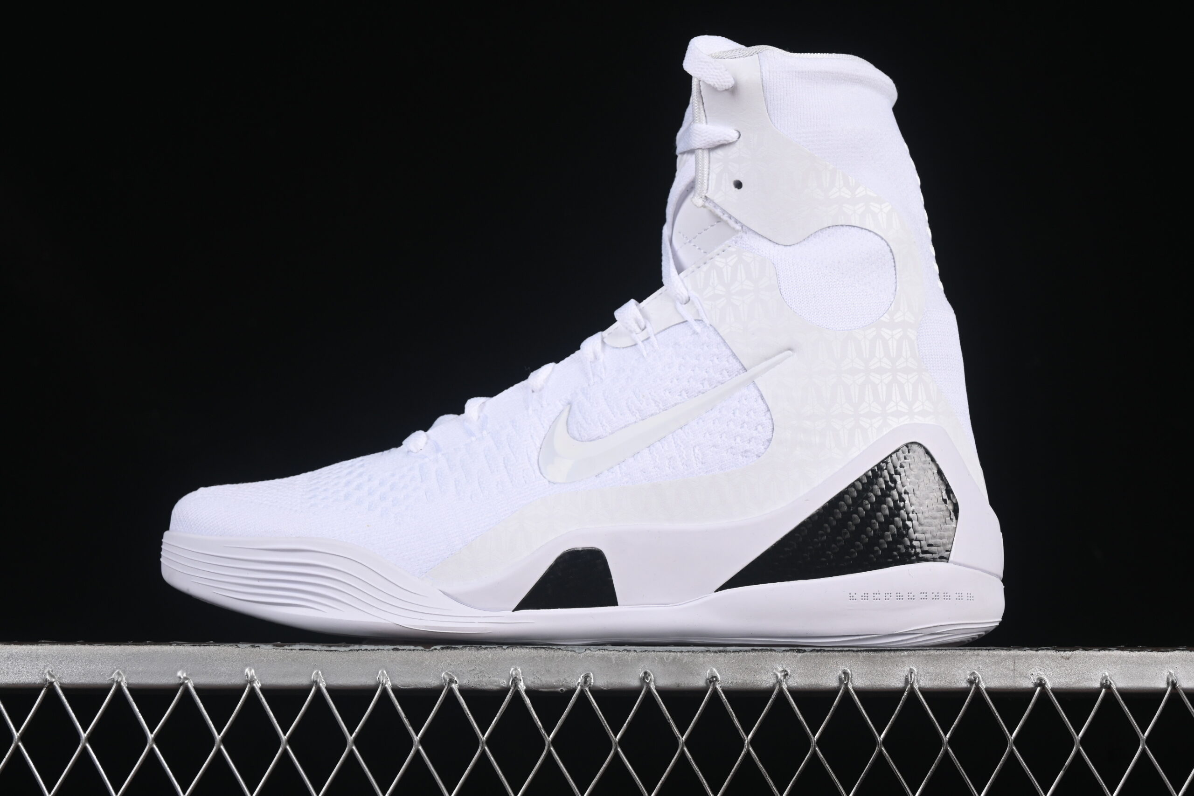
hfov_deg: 27.0
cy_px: 398
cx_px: 597
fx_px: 2487
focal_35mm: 75
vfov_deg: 18.2
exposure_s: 1/100
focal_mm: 50
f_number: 8
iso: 160
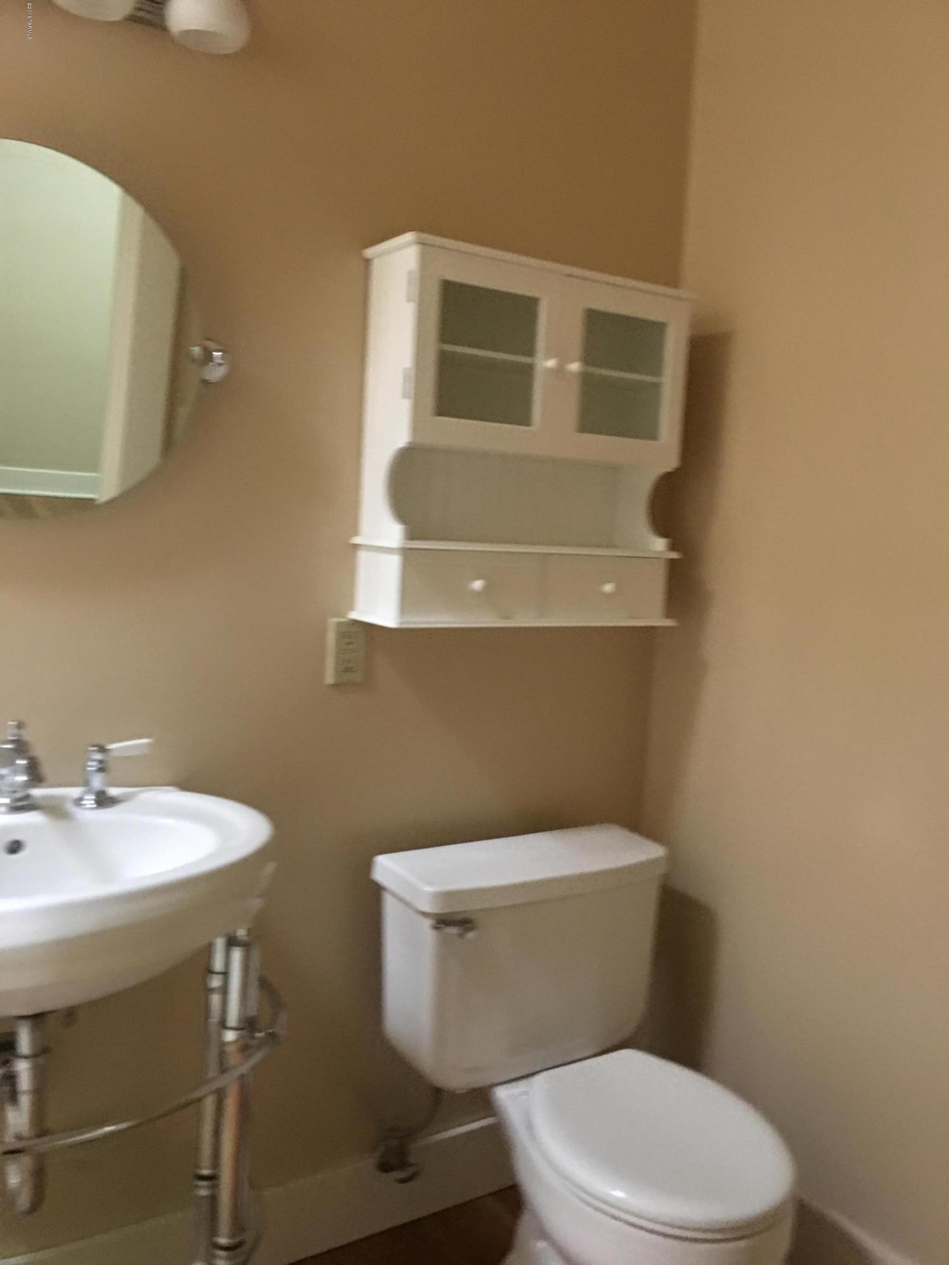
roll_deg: -4.3
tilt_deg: -3.0
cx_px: 474
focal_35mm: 29
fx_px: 1060
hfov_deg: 48.2
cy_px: 632
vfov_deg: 61.7
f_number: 2.2
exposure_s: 1/4
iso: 64
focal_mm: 4.15
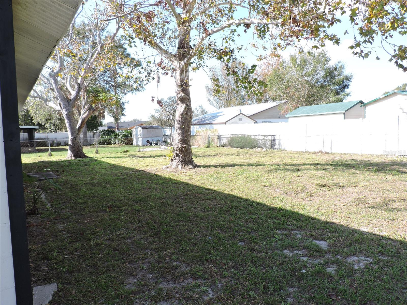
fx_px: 329
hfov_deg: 63.4
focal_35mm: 28
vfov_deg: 49.7
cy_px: 152
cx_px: 204
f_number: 3.1
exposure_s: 1/320
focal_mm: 5
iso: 100
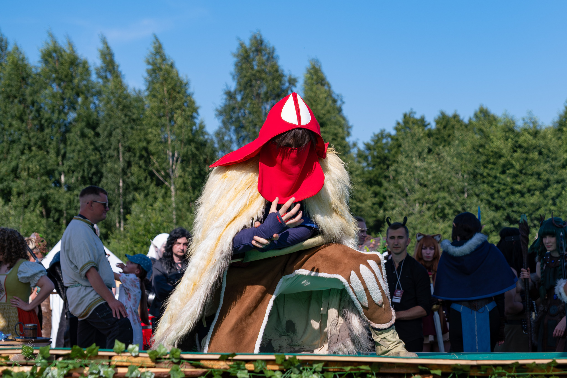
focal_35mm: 102
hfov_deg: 19.9
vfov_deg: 13.3
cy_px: 130
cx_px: 356
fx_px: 1613
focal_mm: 48.5
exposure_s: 1/1600
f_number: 4
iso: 160
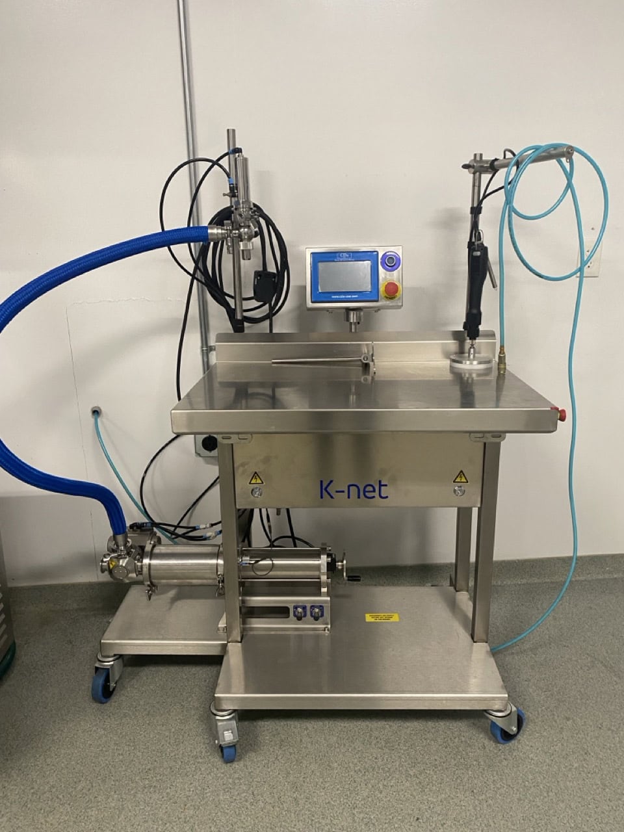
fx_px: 625
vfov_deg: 67.3
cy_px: 416
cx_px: 312
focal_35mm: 26
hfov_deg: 53.1
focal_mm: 4.2
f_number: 1.8
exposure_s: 1/60
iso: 250
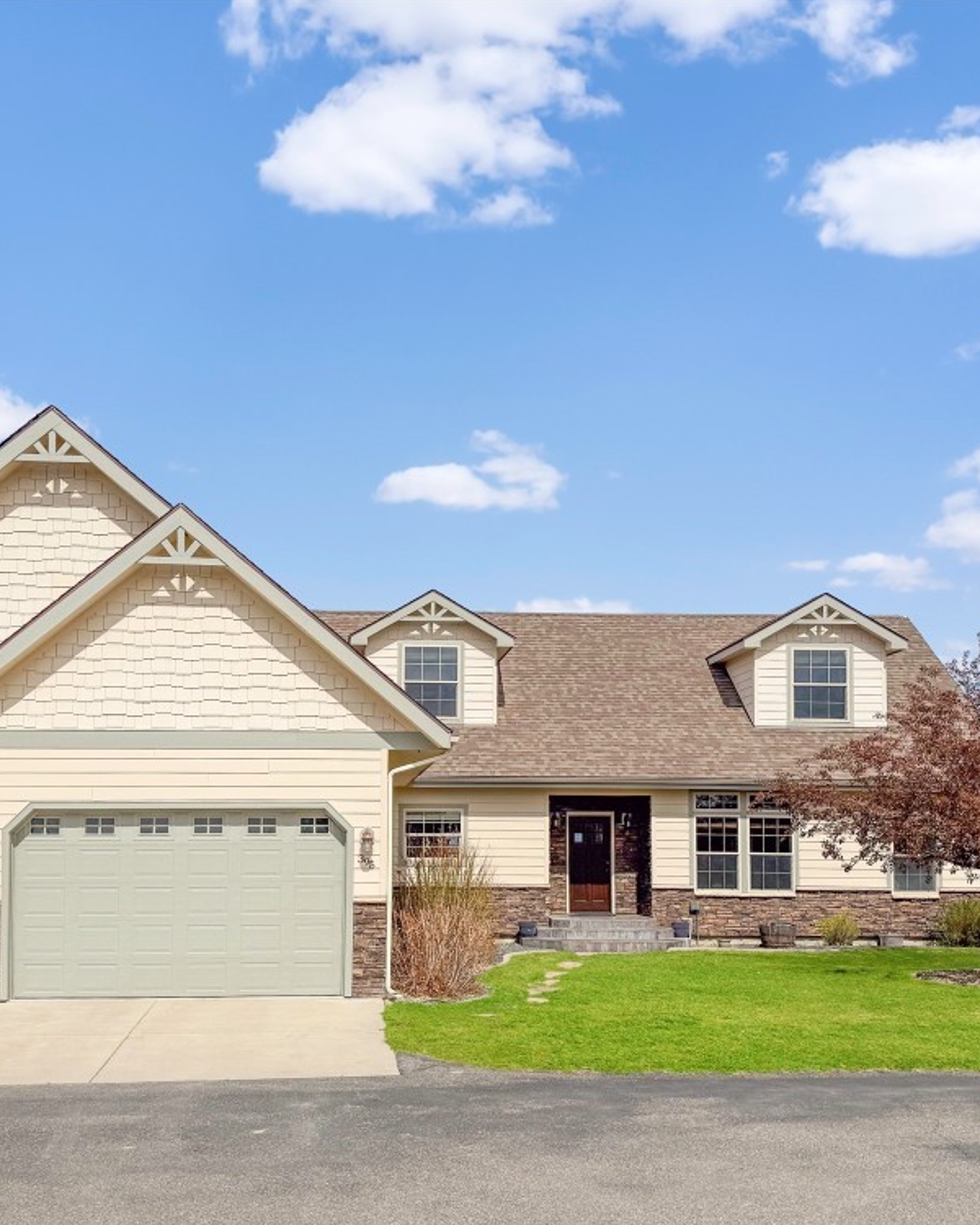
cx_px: 501
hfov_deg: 45.8
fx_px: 1160
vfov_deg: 55.7
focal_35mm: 32
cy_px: 624
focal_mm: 6.76
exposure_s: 1/14300
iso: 80
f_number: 1.8
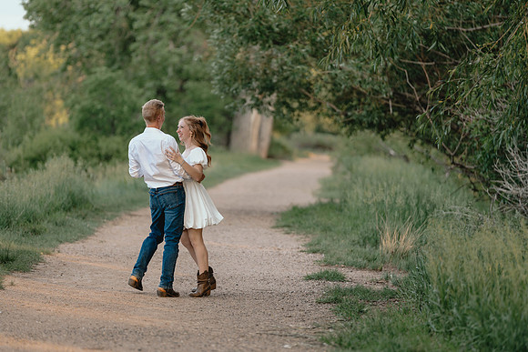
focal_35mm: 200
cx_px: 264
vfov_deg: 6.9
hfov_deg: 10.3
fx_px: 2934
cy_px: 176
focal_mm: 200
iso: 125
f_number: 2.8
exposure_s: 1/500
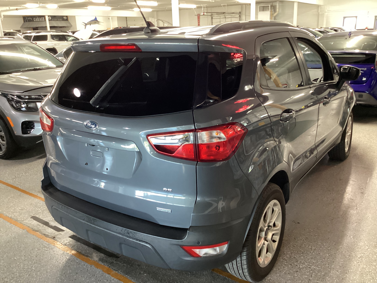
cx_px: 188
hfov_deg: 58.4
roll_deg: +1.9
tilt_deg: -20.7
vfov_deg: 45.4
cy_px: 142
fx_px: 338
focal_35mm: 31
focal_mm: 3.3
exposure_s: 1/30
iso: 400
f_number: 2.4
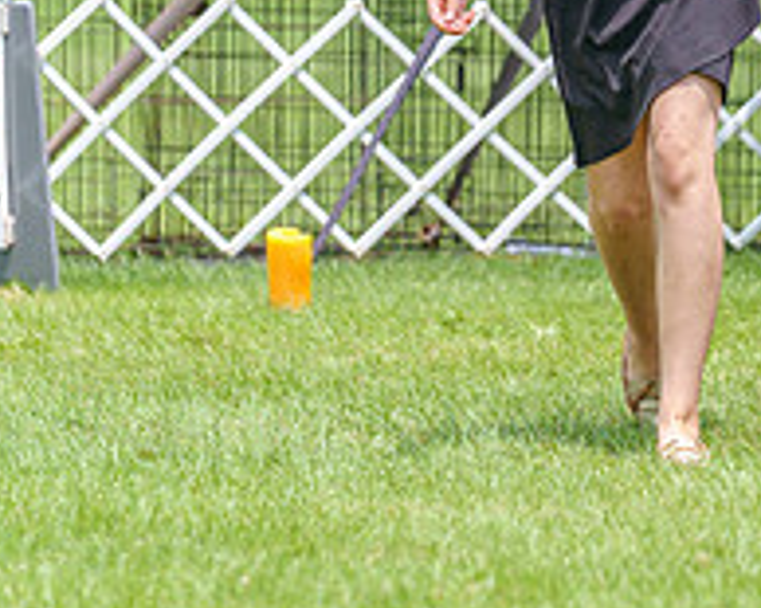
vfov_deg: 3.2
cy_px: -116
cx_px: 765
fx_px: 10760
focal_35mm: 478
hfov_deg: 4.0
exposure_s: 1/1250
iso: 160
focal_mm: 170
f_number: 3.5
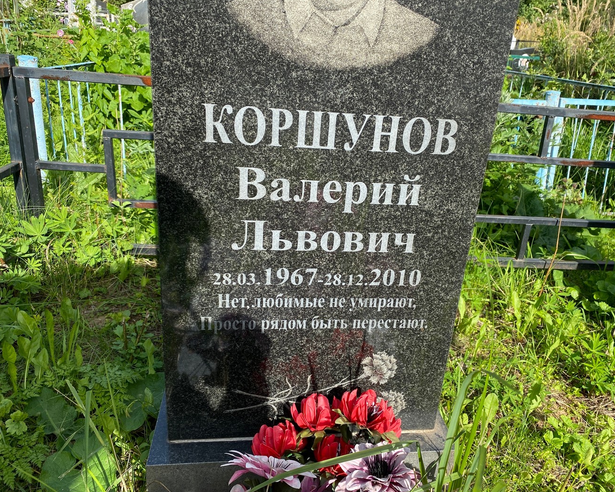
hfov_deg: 62.1
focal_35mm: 28
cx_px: 335
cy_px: 241
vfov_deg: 51.5
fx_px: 510
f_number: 1.8
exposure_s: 1/1316
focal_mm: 4.25
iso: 32
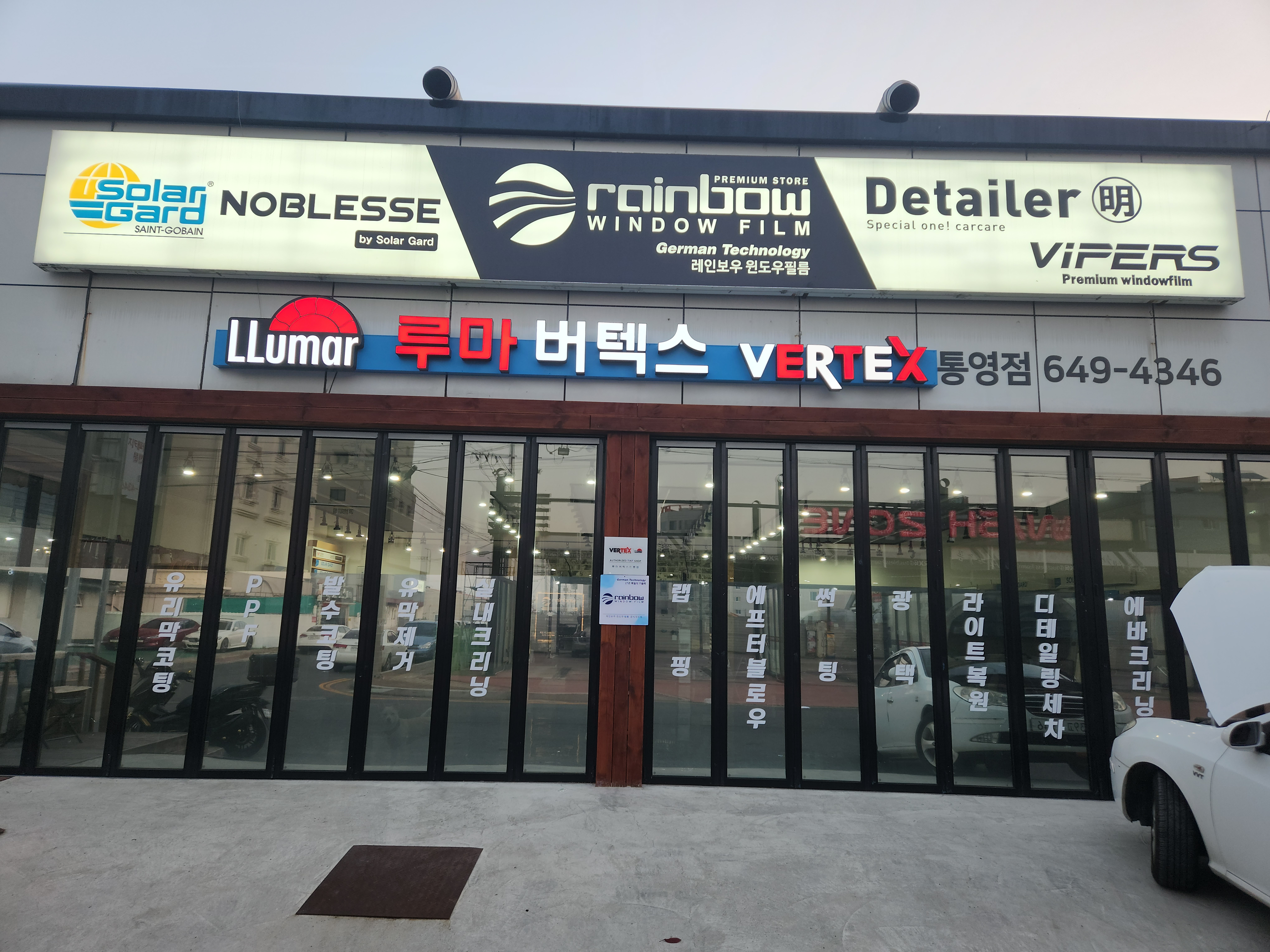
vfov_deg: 58.9
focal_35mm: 23
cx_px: 635
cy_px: 476
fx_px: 844
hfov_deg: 73.9
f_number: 1.8
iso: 20
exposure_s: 1/60
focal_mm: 5.4
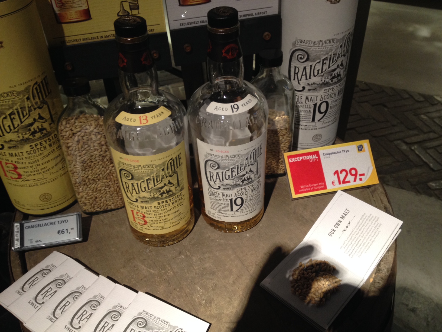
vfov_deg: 40.7
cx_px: 221
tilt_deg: -39.5
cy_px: 166
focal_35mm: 35
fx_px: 447
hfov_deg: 52.6
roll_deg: +1.5
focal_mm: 4.28
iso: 100
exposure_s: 1/20
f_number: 2.4
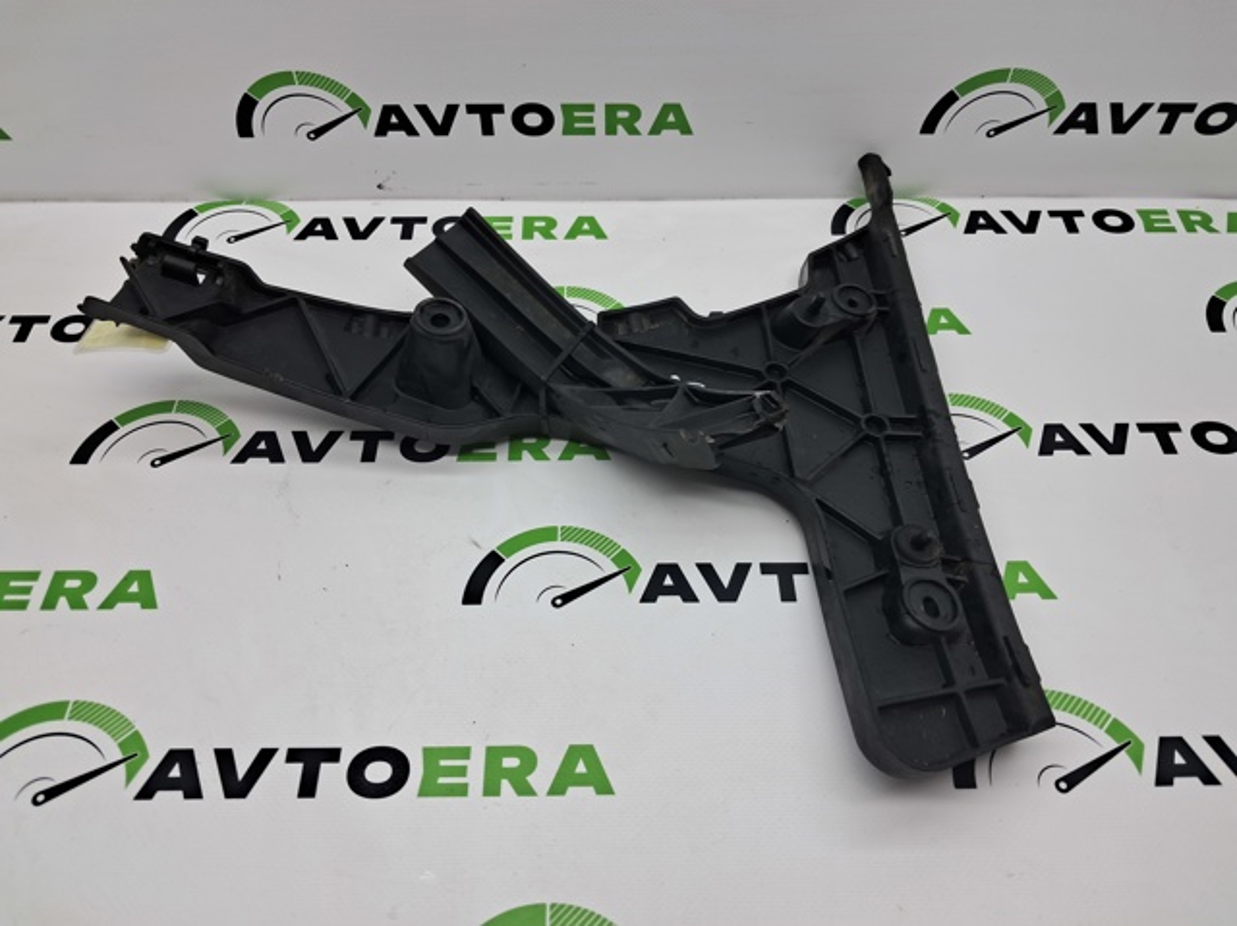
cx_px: 618
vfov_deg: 51.3
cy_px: 463
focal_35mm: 27
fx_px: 964
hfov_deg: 65.4
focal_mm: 4
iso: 50
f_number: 1.8
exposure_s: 1/100
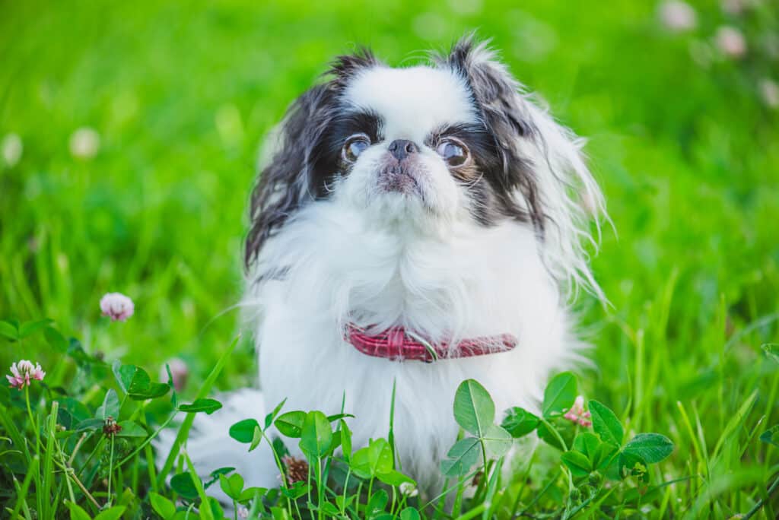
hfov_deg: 19.4
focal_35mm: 105
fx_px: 2273
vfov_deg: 13.1
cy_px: 260
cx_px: 390
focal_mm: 105
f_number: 3.5
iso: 100
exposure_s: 1/250
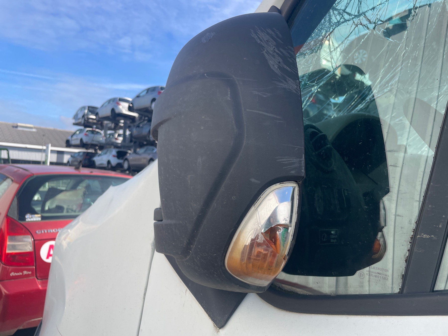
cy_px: 168
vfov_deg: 53.1
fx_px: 336
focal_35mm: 26
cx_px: 224
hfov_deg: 67.3
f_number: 1.6
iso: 32
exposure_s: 1/1435
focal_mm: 4.2
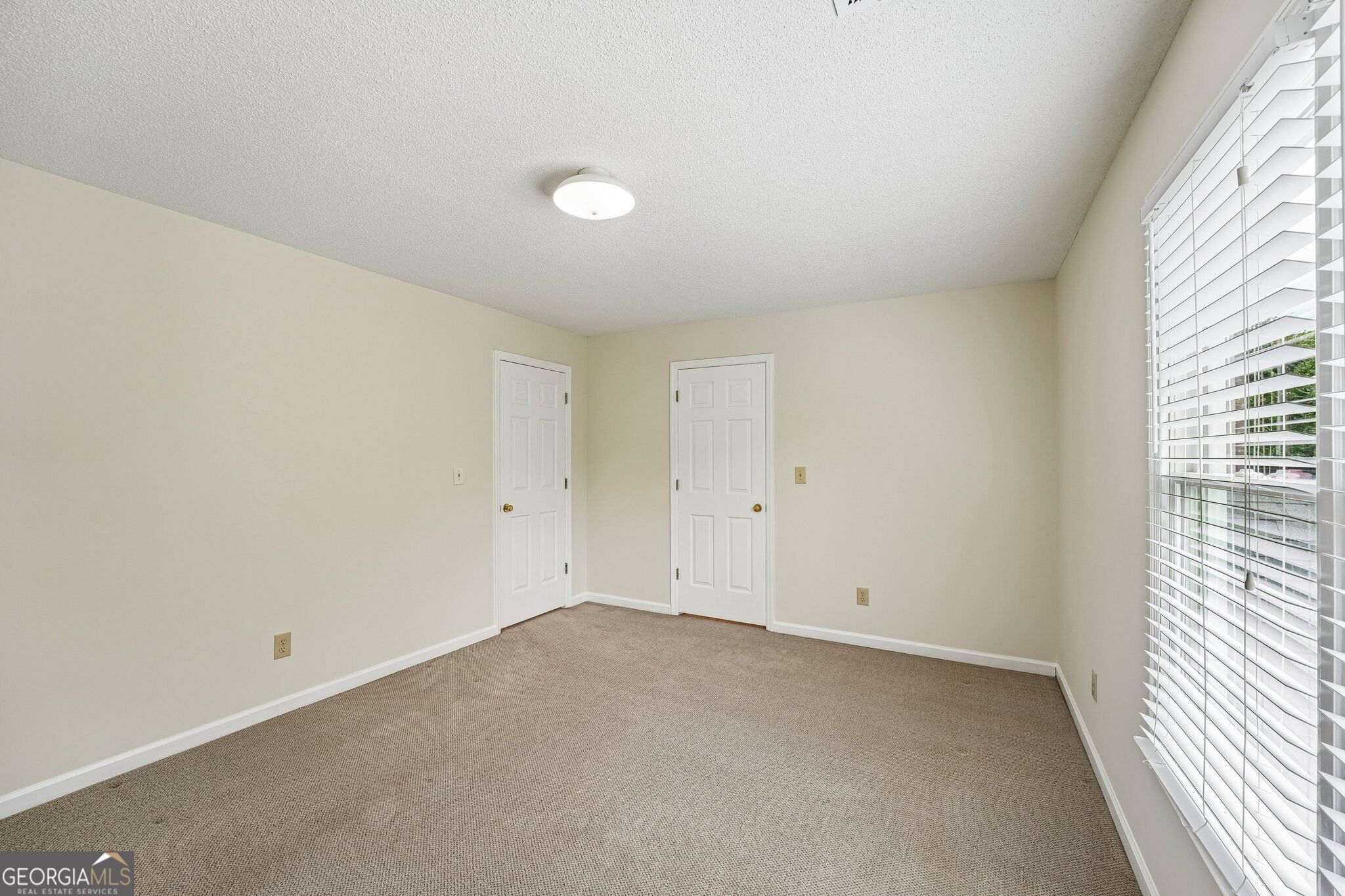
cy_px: 448
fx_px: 545
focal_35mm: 15
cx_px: 672
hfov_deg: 101.9
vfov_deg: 78.8
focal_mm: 14.6
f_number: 8
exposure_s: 1/25
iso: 320
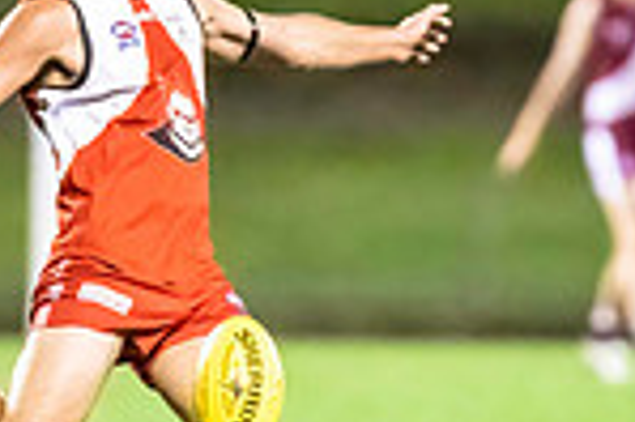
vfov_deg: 1.1
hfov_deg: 1.6
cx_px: 112
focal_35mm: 1279
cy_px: 191
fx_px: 22535
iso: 16000
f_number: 3.2
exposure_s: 1/1000
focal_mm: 300
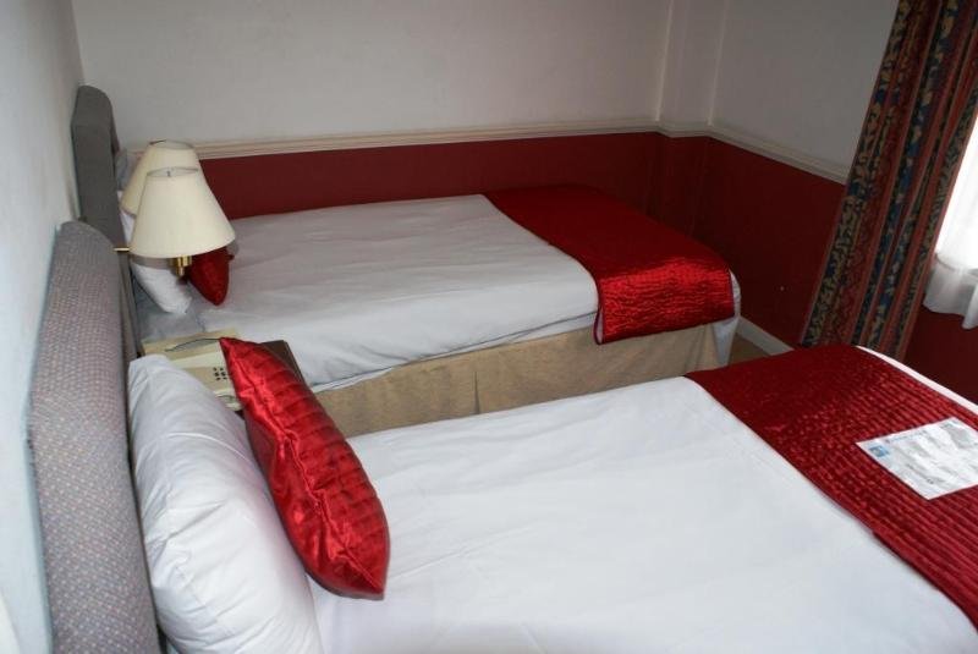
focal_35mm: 27
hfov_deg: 67.3
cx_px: 489
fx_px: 734
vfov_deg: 48.0
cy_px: 327
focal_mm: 18
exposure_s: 1/60
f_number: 5.6
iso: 400
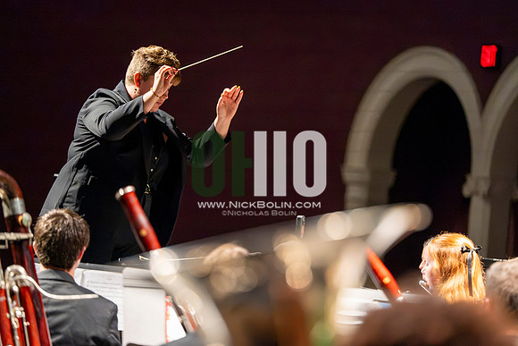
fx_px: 2447
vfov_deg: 8.1
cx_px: 259
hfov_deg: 12.1
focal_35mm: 170
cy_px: 173
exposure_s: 1/640
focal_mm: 170
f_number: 2.8
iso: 12800
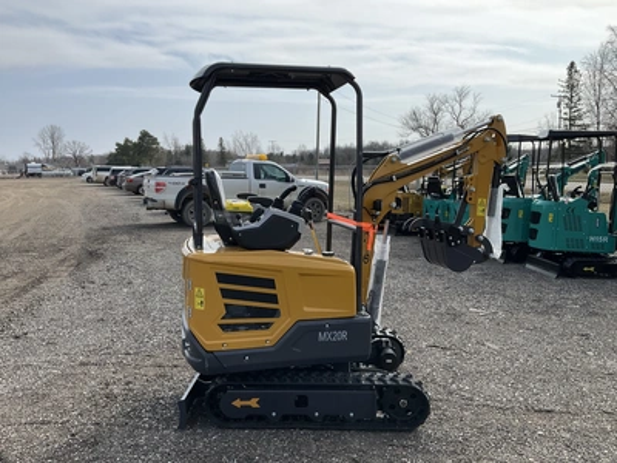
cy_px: 232
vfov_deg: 48.2
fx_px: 517
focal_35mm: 29
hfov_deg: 61.7
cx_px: 308
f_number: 1.8
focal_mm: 3
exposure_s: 1/2959
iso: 25
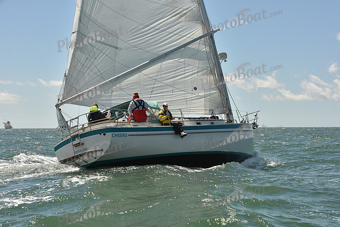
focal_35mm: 70
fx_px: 661
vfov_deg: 19.5
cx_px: 170
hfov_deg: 28.8
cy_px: 114
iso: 320
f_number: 11
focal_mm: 70
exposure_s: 1/800
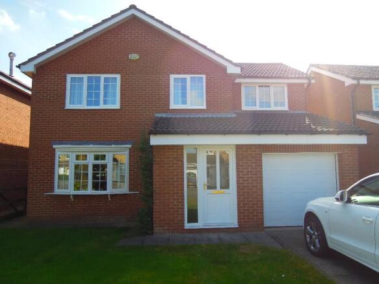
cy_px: 142
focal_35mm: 24
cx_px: 190
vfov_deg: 56.8
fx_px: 263
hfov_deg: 71.6
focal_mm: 4.3
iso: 160
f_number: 2
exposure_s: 1/2000
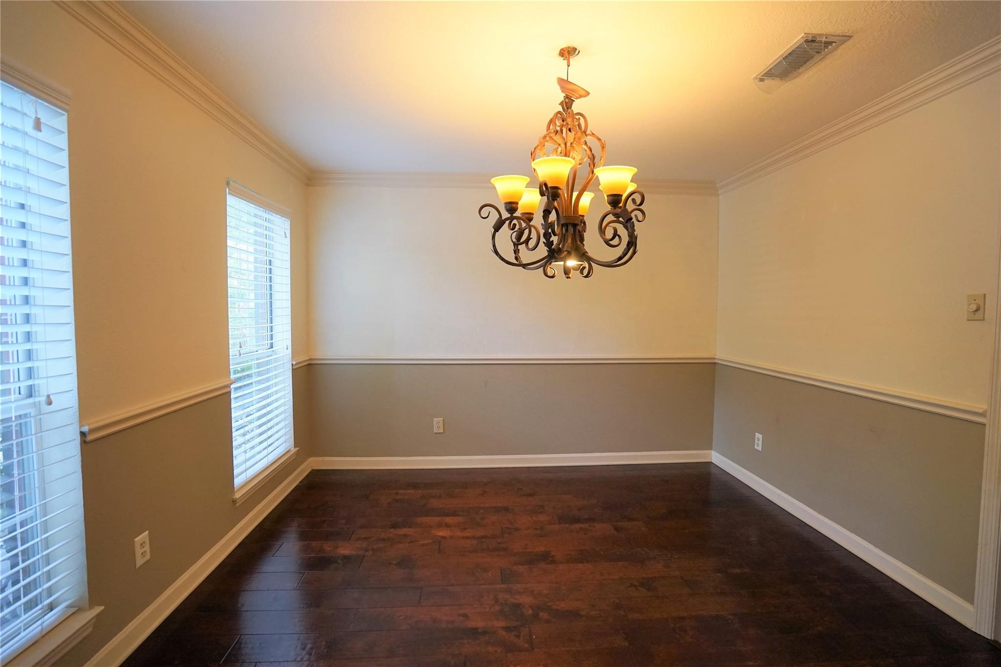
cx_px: 500
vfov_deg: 73.7
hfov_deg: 96.7
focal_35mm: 16
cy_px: 334
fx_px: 445
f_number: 4
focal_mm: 16
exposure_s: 1/160
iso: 1000
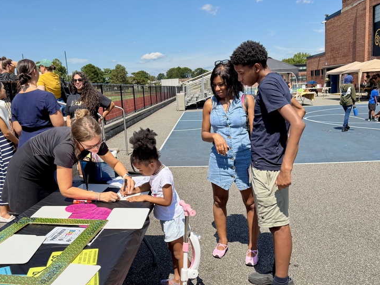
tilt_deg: -12.7
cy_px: 161
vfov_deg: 41.7
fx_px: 373
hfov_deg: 53.9
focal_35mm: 34
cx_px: 170
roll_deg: +4.9
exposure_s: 1/6173
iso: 100
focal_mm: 6.76
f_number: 1.78
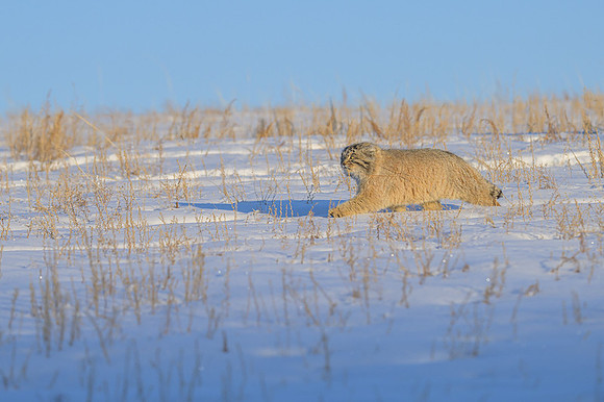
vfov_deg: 4.9
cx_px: 342
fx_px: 4693
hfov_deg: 7.4
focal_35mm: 280
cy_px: 114
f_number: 5.6
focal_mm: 195
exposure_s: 1/2500
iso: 500
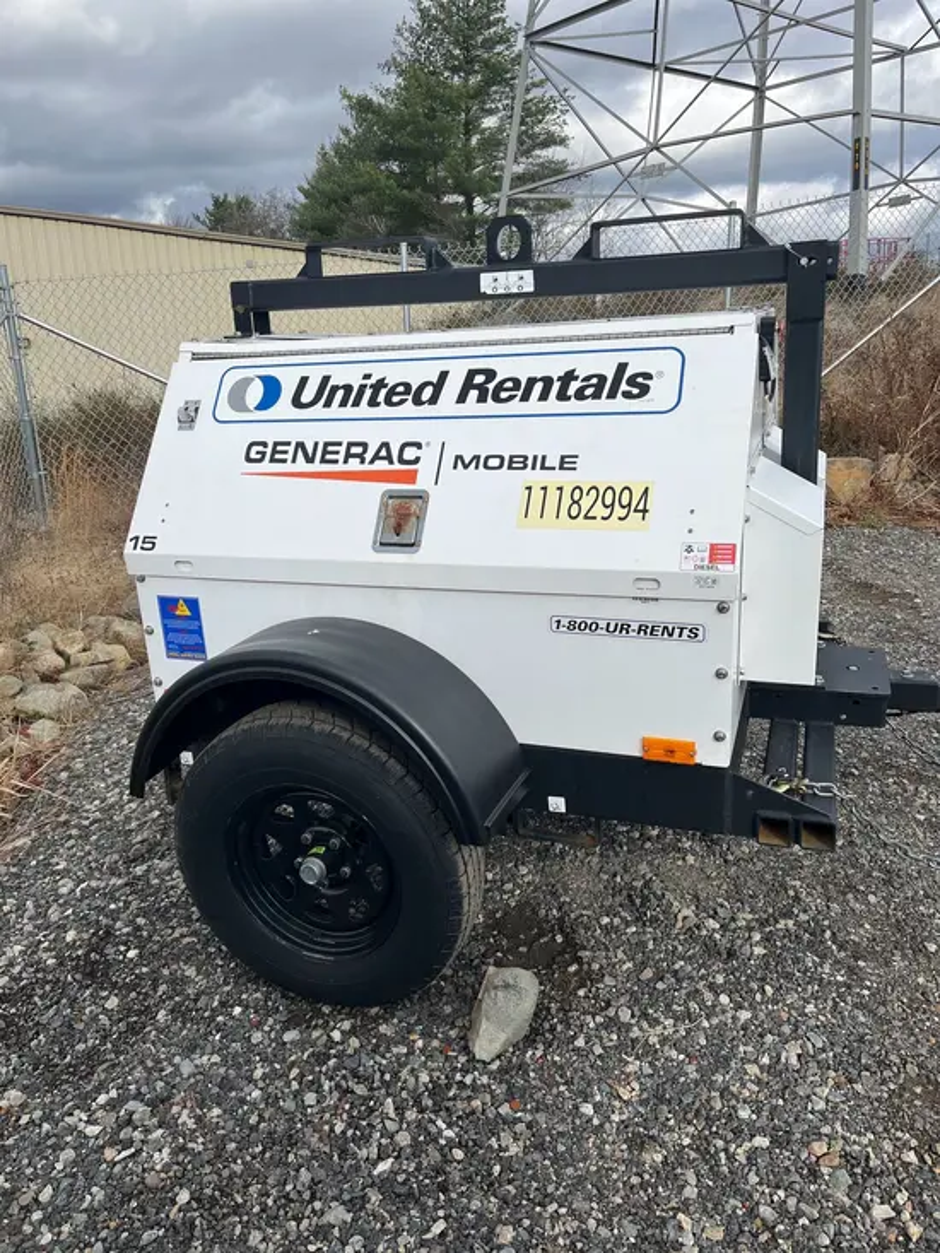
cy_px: 626
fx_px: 941
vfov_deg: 67.3
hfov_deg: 53.1
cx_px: 470
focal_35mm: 26
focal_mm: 5.1
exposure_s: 1/3745
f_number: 1.6
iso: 50
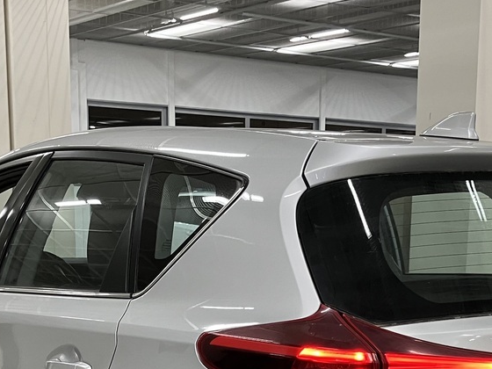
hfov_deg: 26.9
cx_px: 317
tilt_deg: -11.7
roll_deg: -1.9
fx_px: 1023
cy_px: 459
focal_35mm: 72
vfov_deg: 19.1
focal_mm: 3.99
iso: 64
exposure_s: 1/50
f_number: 1.8
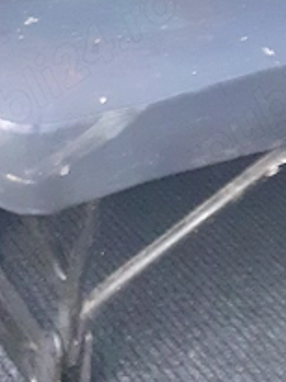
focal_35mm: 105
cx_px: 186
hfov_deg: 14.0
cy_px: -145
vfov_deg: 17.3
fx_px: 1159
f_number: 1.9
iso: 1000
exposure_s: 1/20
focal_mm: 3.6
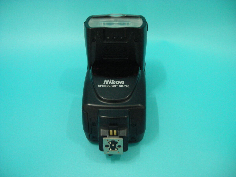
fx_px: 259
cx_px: 118
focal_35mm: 38
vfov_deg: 37.7
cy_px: 88
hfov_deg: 49.0
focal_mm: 6.3
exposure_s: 1/17.8
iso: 200
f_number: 3.2
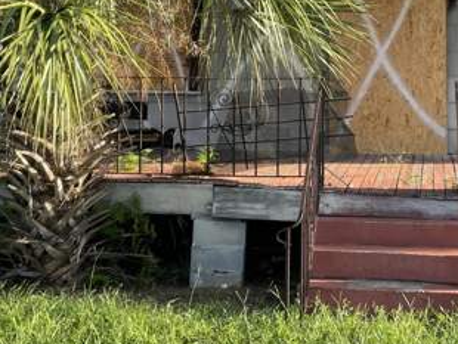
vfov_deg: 21.2
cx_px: 329
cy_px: 1
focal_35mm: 67
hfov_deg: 28.6
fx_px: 887
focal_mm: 4.2
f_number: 1.6
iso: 32
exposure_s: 1/479
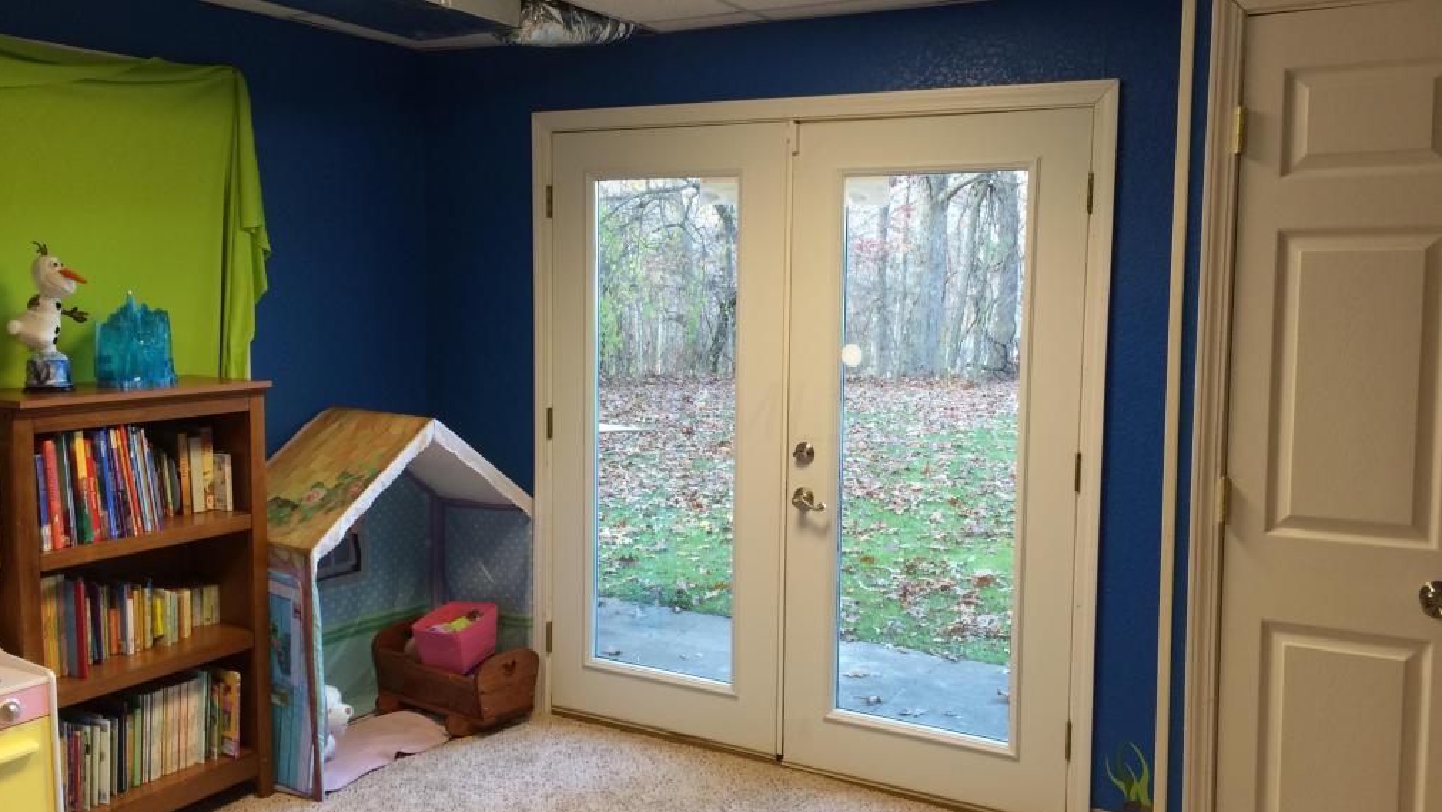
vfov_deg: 36.7
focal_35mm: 32
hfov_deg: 61.0
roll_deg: -0.6
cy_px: 411
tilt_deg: -6.3
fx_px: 1224
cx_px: 723
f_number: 2.2
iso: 64
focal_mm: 4.15
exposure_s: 1/30
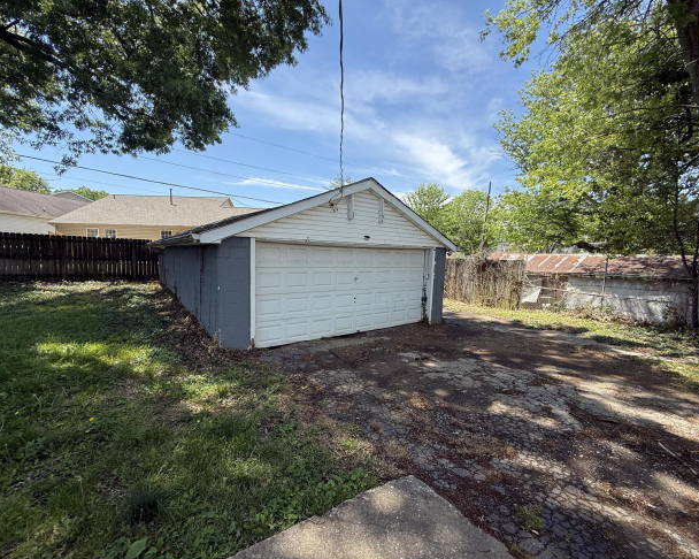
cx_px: 344
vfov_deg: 84.0
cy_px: 286
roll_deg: -2.2
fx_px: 310
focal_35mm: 15
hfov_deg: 96.8
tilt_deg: -5.3
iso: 50
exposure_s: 1/585
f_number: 2.2
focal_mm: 2.22
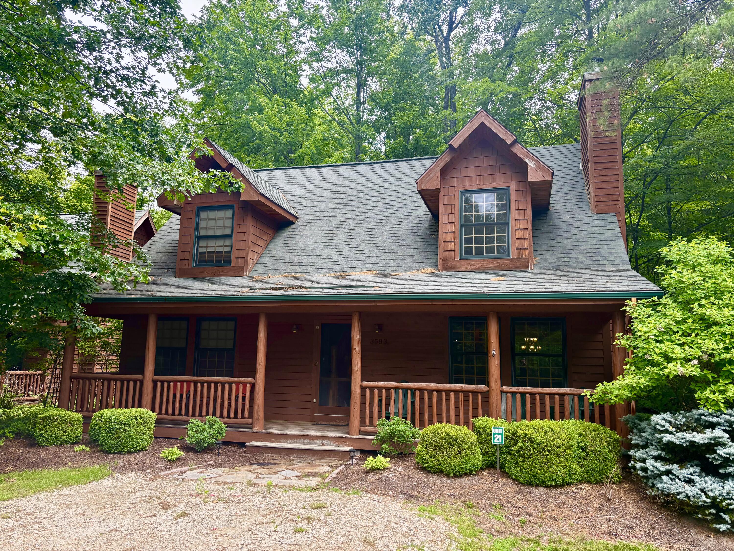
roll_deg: -1.2
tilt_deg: +8.9
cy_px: 276
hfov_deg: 67.3
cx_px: 367
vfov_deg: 53.1
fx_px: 551
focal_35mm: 26
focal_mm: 5.96
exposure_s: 1/456
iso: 50
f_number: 1.6
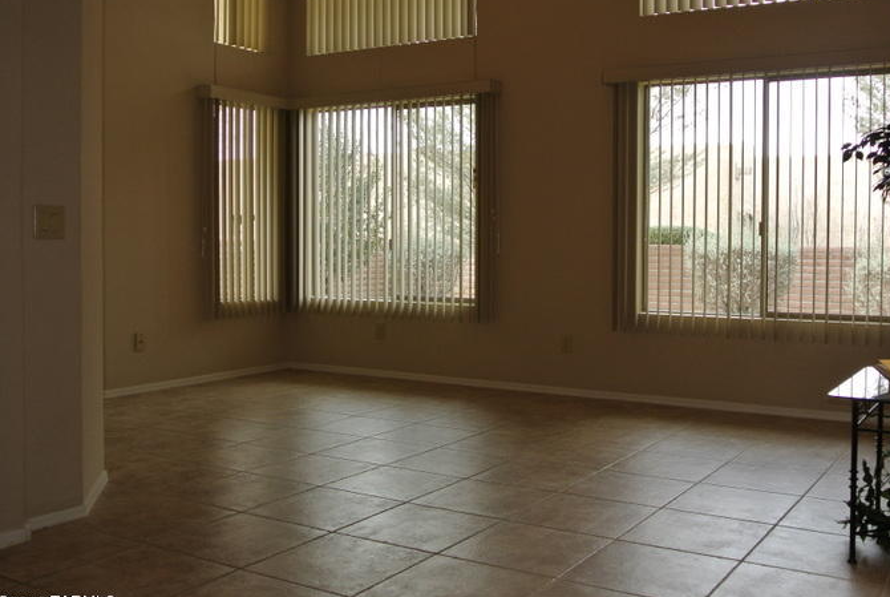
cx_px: 521
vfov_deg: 36.0
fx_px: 916
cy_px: 275
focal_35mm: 37
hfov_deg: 51.6
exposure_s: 1/60
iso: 100
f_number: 4.5
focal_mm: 11.8
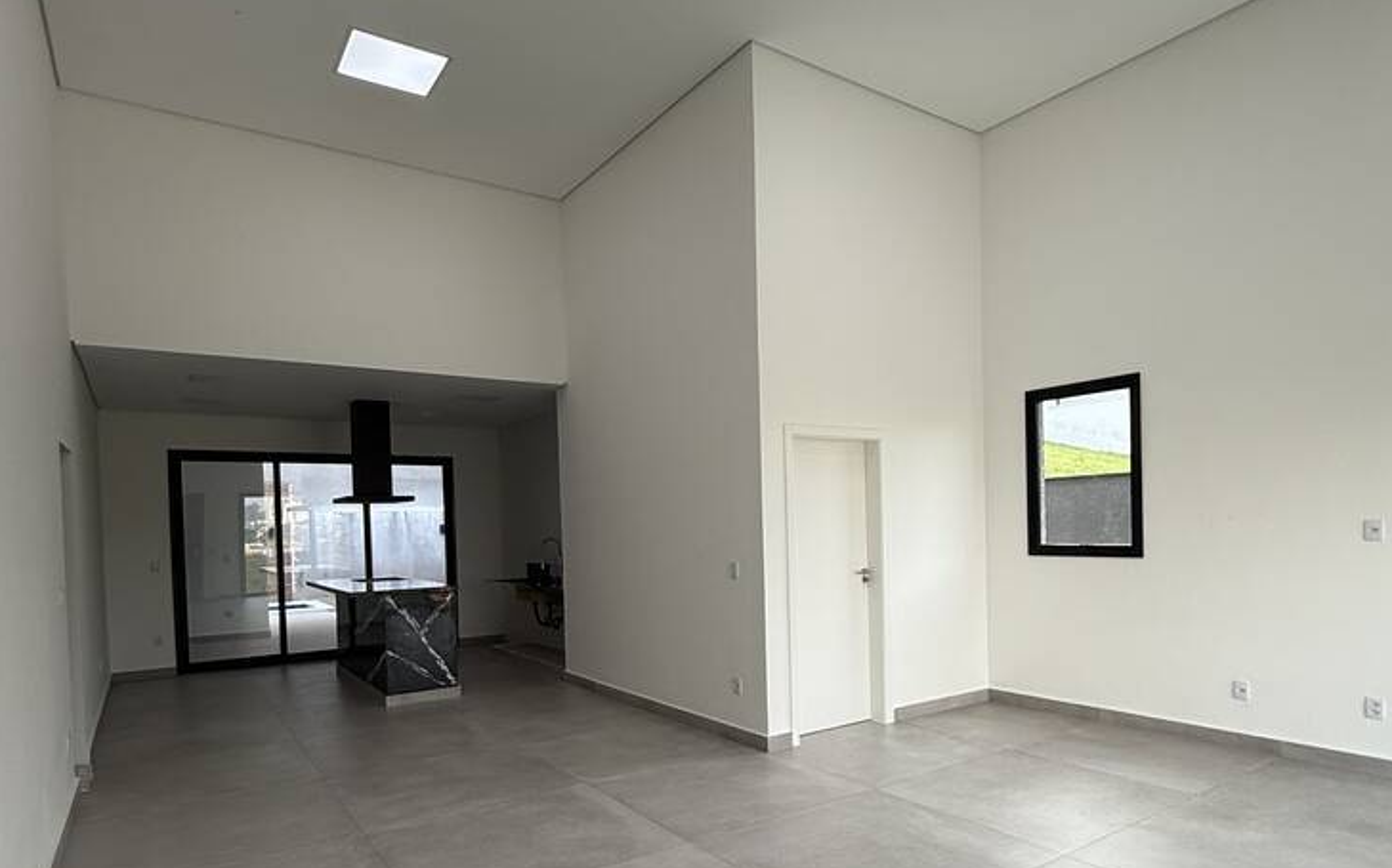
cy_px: 551
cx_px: 764
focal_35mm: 22
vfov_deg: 54.3
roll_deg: +1.0
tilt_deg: -0.8
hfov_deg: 79.5
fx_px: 834
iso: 50
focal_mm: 2.22
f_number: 2.2
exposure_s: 1/121
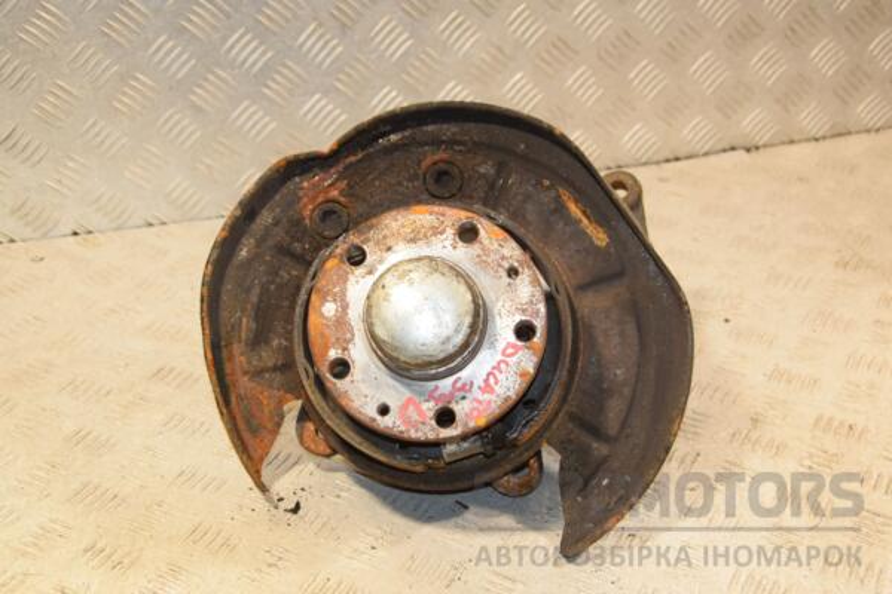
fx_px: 1412
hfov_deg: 35.1
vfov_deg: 23.8
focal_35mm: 57
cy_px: 297
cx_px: 446
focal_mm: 38
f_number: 6.3
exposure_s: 1/160
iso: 800
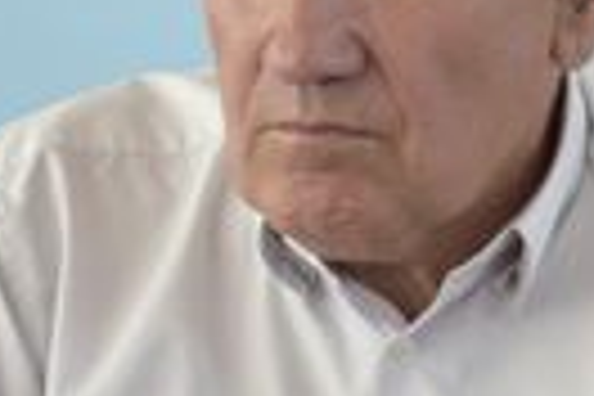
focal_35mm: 324
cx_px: 1044
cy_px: 349
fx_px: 5346
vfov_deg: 4.2
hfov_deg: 6.2
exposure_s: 1/125
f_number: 5.6
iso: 400
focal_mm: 38
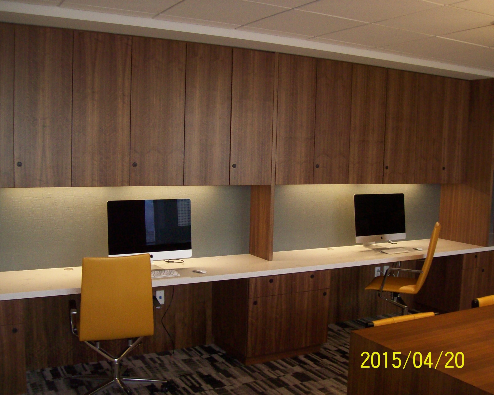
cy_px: 199
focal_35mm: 38
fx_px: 556
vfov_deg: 39.2
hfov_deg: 47.9
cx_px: 236
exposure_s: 1/64
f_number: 2.7
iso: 200
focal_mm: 6
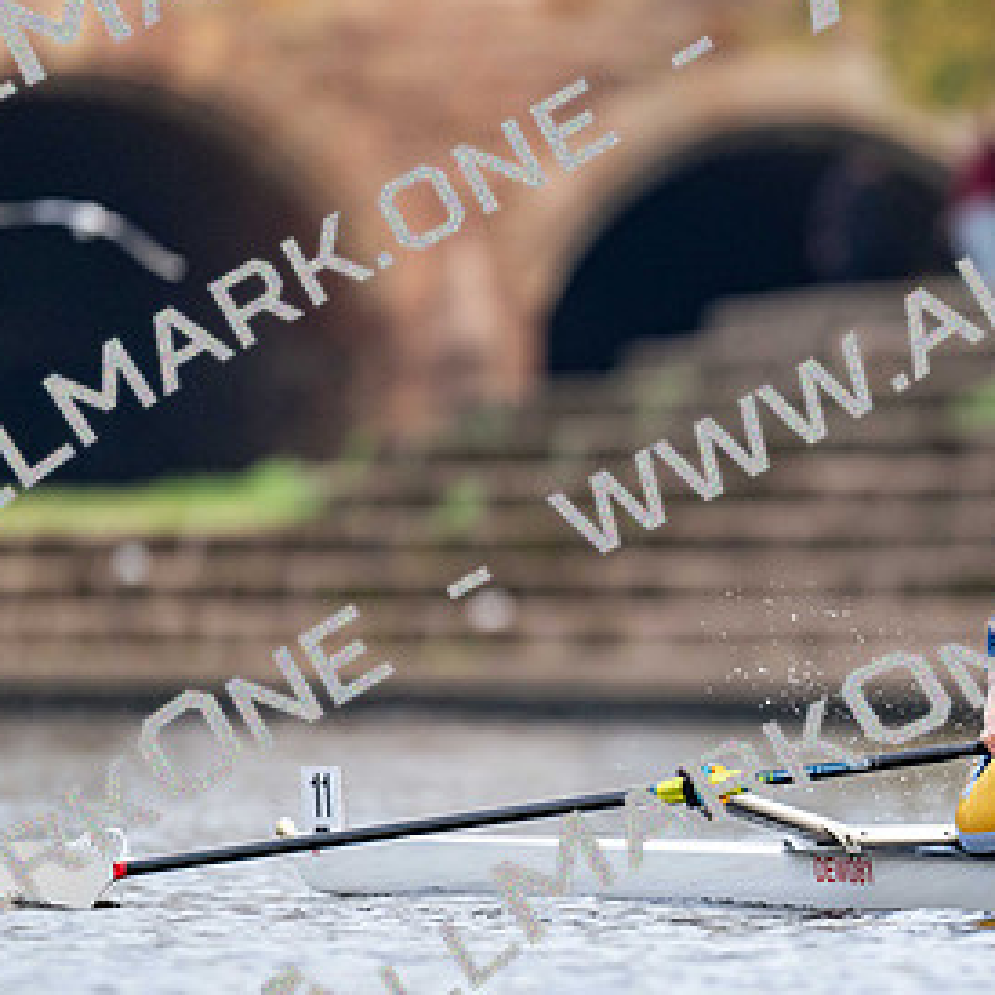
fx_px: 35122
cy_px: 565
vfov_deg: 1.6
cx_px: 999
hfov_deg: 1.6
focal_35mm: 1080
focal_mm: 600
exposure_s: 1/2500
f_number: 4
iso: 2000
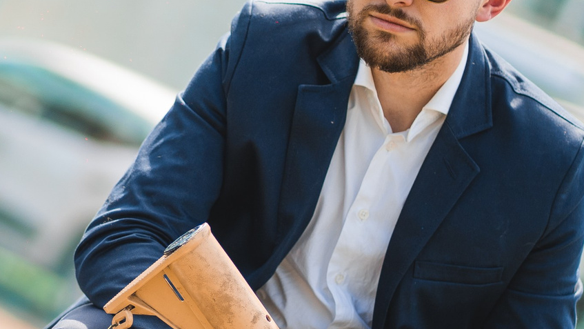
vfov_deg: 4.5
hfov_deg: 8.0
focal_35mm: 269
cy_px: 387
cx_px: 116
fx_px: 4167
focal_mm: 85
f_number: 1.8
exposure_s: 1/1000
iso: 160
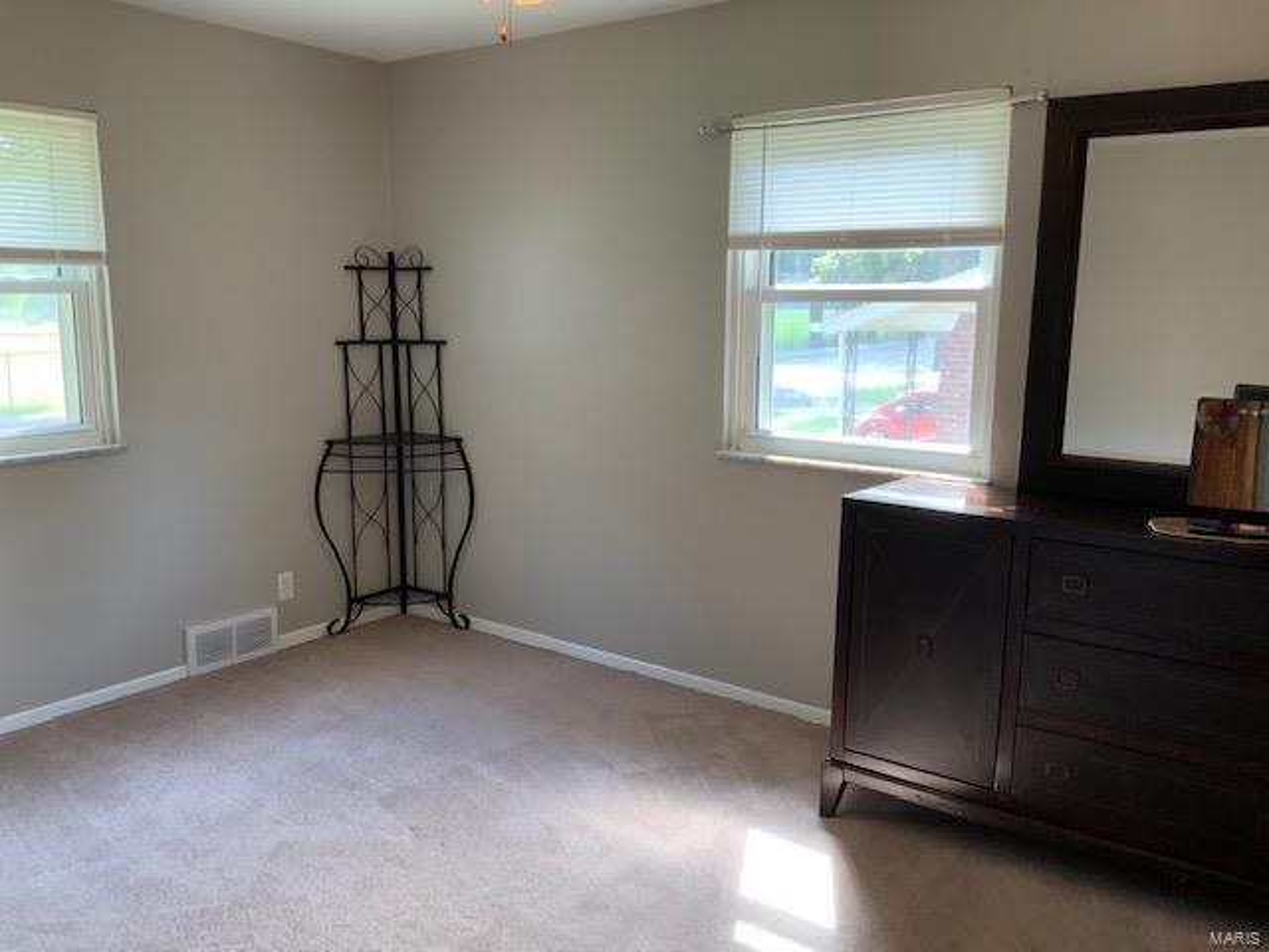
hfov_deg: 61.7
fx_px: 1063
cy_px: 476
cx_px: 634
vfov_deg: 48.2
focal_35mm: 29
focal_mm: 3
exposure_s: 1/60
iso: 64
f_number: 1.8
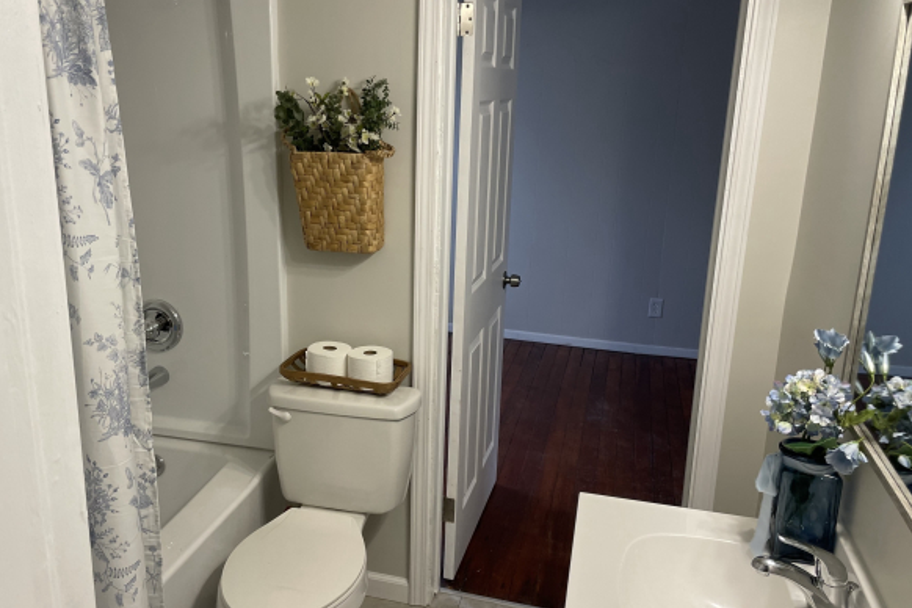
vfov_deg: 42.3
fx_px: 785
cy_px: 307
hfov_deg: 60.2
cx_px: 410
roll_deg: -0.5
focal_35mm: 31
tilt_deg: -14.9
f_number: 1.6
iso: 125
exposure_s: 1/120
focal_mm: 4.2
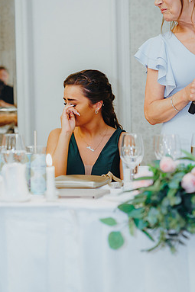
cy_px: 125
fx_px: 813
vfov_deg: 20.4
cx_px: 97
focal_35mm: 100
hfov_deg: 13.7
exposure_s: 1/125
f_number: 2.8
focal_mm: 85
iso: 2000
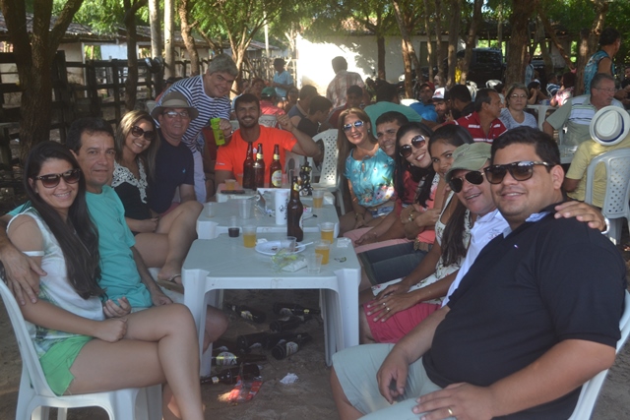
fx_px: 735
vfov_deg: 31.9
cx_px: 315
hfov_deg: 46.4
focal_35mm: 42
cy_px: 210
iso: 250
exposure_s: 1/125
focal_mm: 28
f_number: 5.6
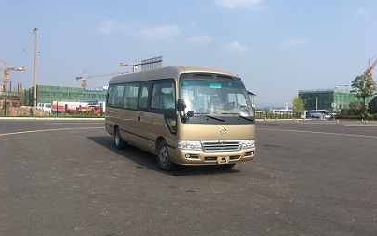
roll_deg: -1.6
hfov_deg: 59.6
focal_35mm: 32
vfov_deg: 39.4
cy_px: 116
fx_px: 329
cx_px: 187
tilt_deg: -1.9
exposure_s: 1/1241
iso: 25
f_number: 2.2
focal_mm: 4.15
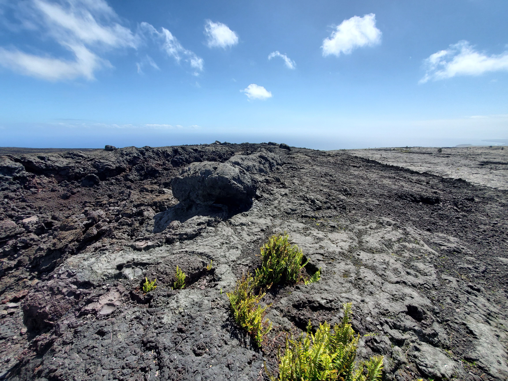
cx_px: 254
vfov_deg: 89.9
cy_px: 190
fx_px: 191
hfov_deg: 106.2
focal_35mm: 13
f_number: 2.2
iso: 50
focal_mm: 1.8
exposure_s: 1/1075
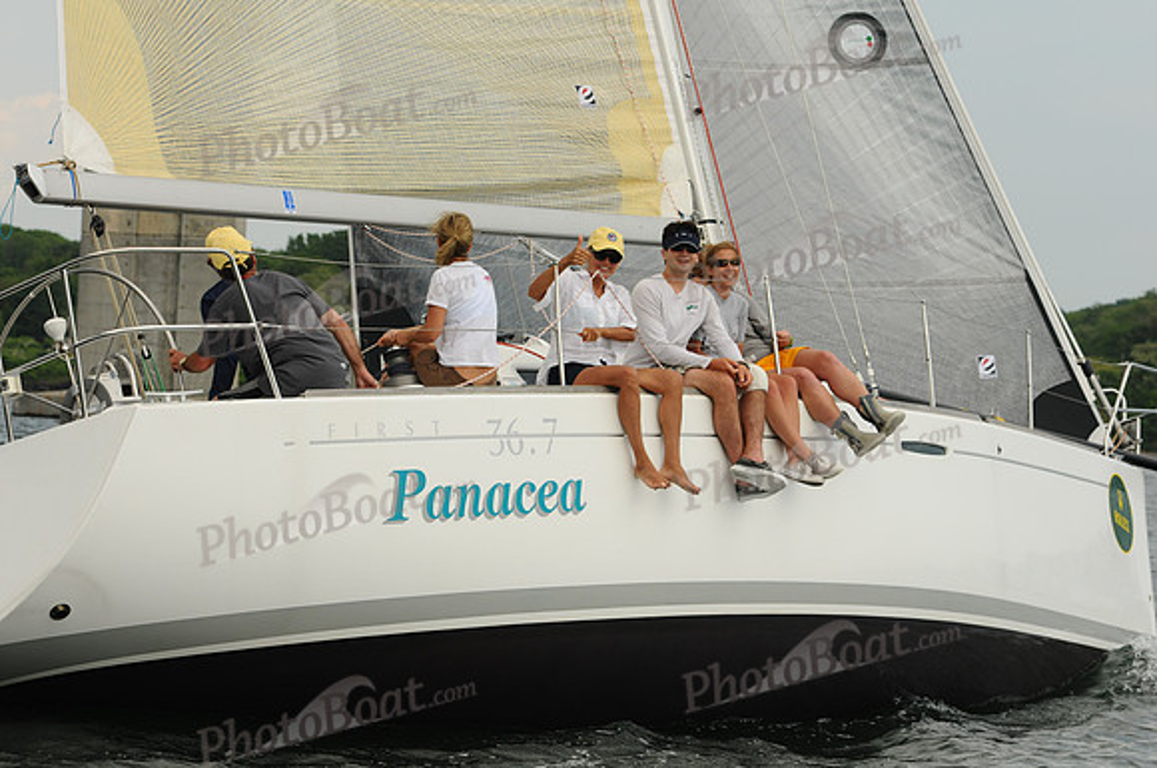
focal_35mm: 105
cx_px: 578
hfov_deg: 19.5
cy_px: 384
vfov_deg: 13.0
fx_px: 3370
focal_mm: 70
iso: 200
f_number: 5.6
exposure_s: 1/1000
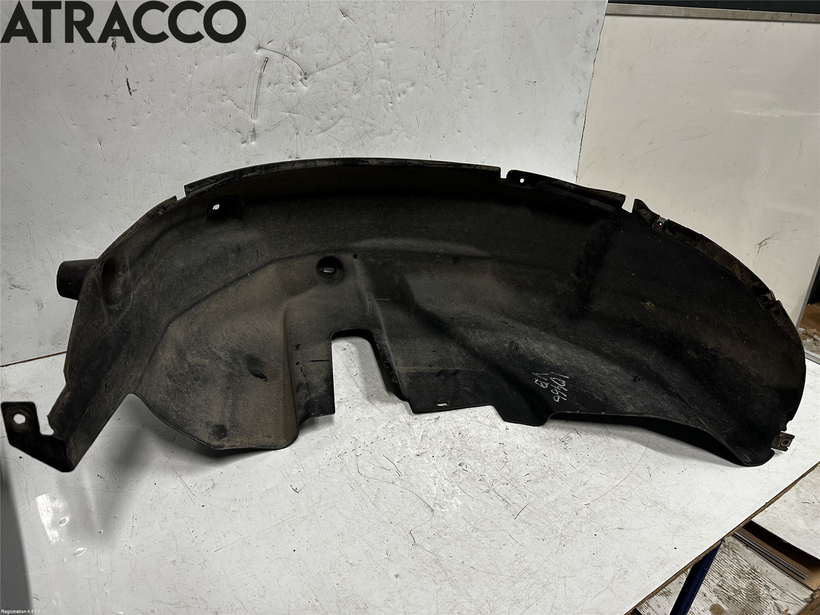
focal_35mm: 24
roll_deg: -3.5
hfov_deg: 71.6
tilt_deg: -29.1
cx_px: 410
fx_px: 569
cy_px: 308
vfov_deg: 56.8
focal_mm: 6.86
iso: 125
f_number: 1.78
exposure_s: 1/50
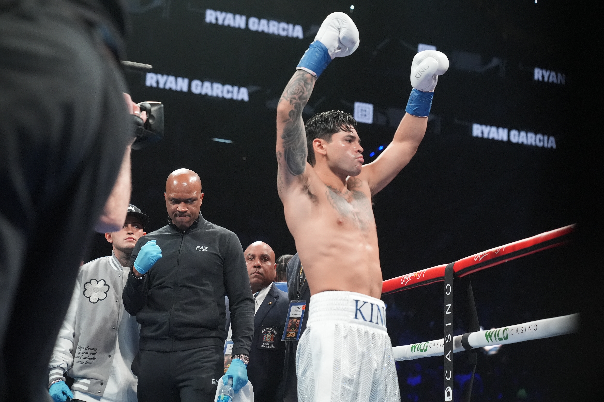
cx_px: 302
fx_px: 1174
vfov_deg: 19.5
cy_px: 201
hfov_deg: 28.8
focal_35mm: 70
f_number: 4
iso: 5000
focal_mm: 70
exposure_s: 1/2000
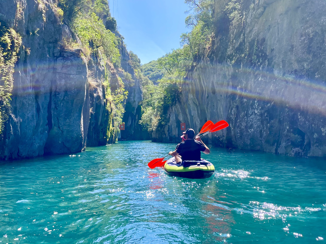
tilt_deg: +6.6
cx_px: 170
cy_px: 111
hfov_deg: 52.6
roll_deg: +0.2
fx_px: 330
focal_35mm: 35
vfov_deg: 40.7
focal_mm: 4.2
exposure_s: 1/972
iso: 32
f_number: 1.6
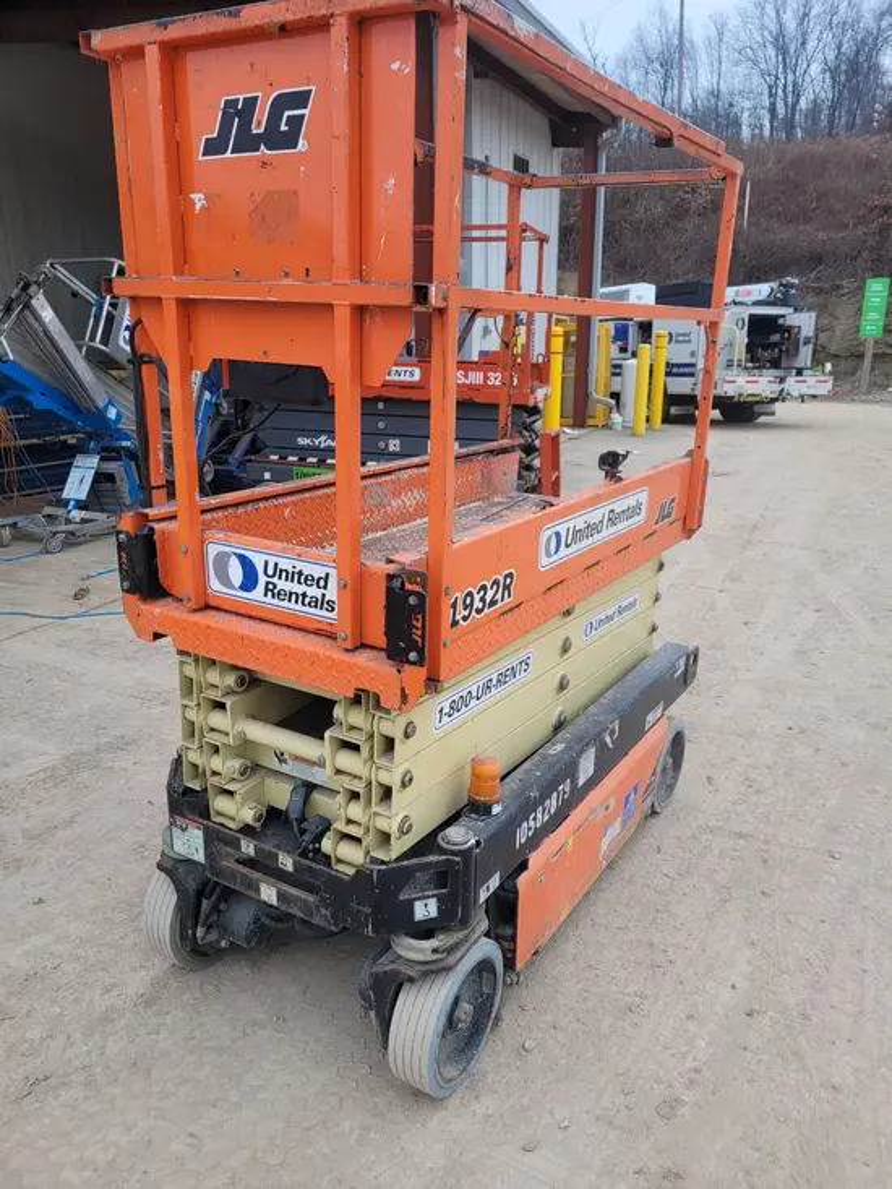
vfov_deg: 67.3
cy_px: 594
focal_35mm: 26
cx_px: 446
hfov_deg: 53.1
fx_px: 893
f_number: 1.8
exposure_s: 1/133
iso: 40
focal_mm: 5.4
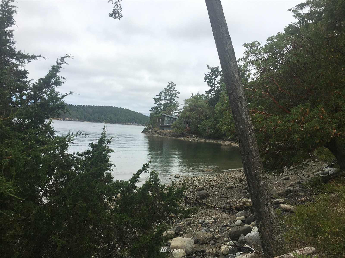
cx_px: 172
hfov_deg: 61.7
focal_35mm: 29
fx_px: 289
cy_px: 129
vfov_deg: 48.2
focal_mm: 4.15
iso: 25
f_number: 2.2
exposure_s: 1/1709
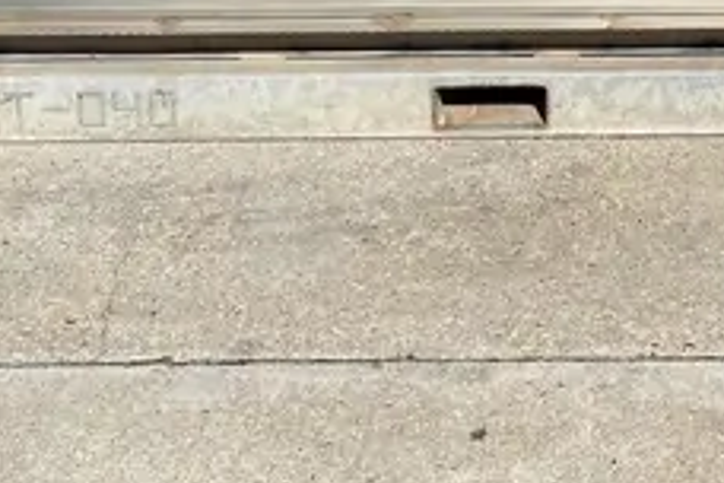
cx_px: 692
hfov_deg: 22.6
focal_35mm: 87
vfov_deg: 14.4
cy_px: -284
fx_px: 1750
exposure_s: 1/5848
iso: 50
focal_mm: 5.1
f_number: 1.6
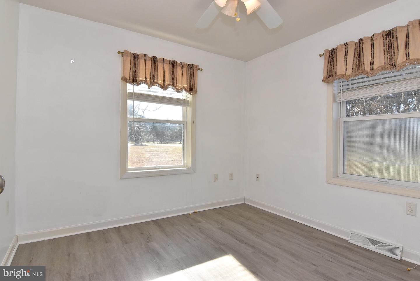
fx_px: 210
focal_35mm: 18
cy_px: 140
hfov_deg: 90.0
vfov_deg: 67.5
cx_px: 210
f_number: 11
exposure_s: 1/125
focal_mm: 12
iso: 800
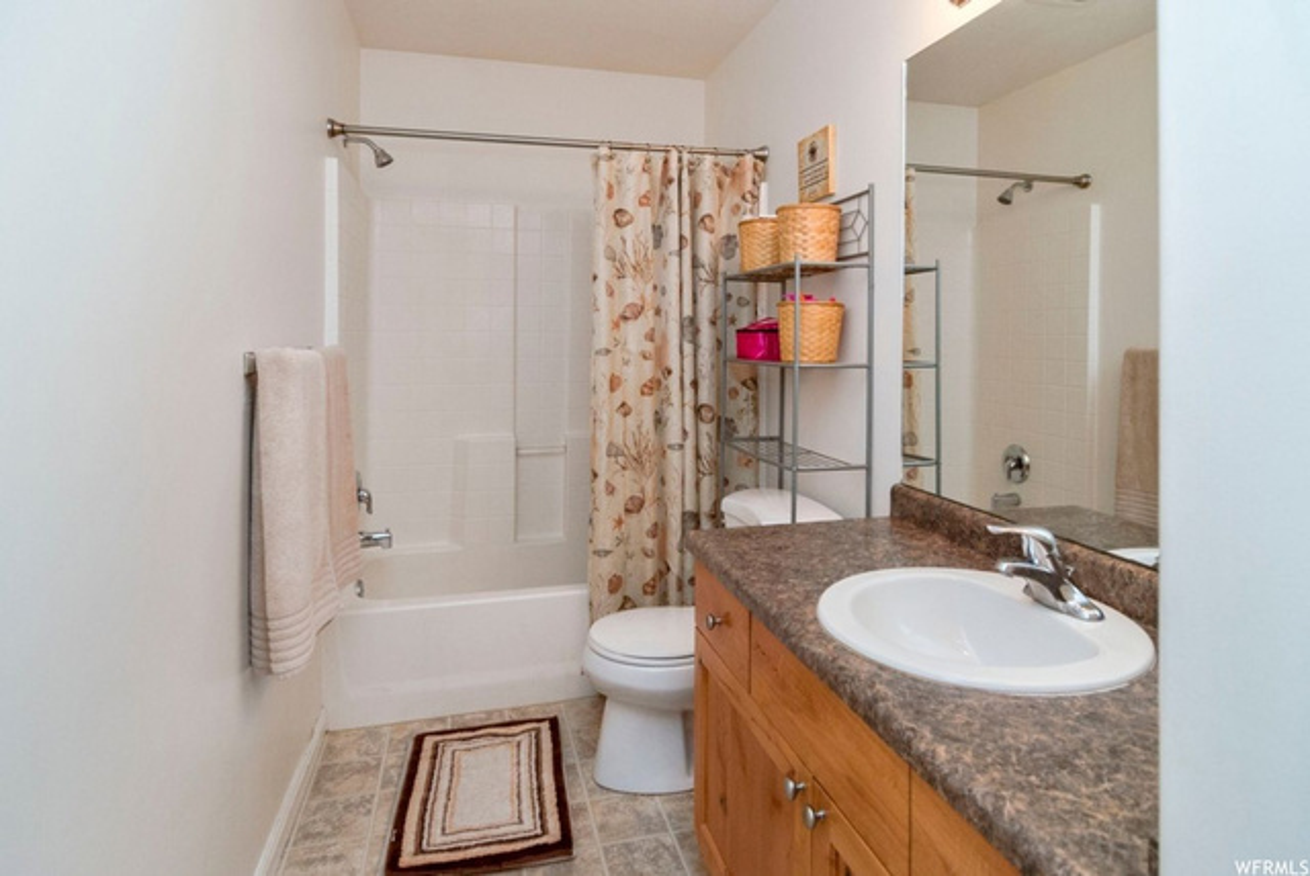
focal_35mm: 18
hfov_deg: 89.9
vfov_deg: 67.5
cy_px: 438
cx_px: 655
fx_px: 656
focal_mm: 12
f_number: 5
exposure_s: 1/60
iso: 200
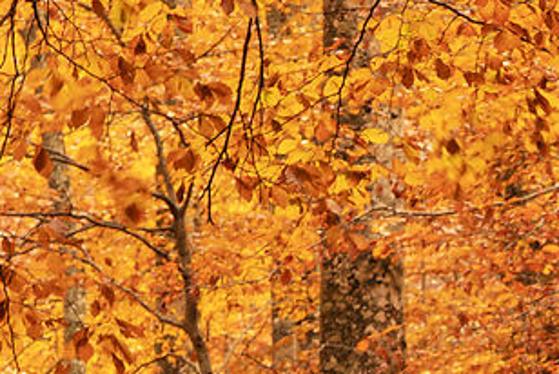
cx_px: 866
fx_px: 6046
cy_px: 547
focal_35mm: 389
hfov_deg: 5.2
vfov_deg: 3.5
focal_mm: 50
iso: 50
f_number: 9
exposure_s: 1/2
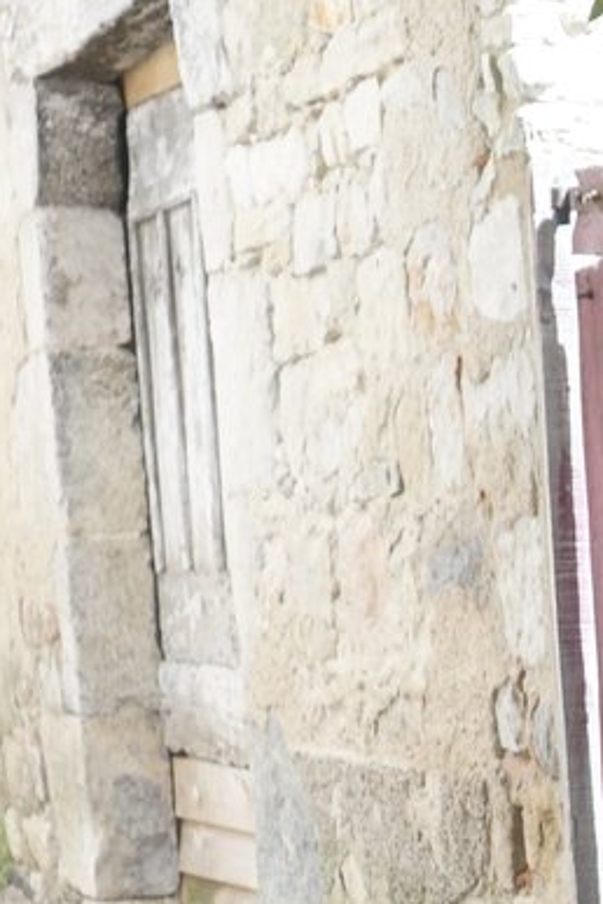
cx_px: 1225
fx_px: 3492
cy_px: 1343
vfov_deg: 13.9
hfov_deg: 9.2
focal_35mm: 139
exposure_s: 1/160
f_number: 4
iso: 200
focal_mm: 28
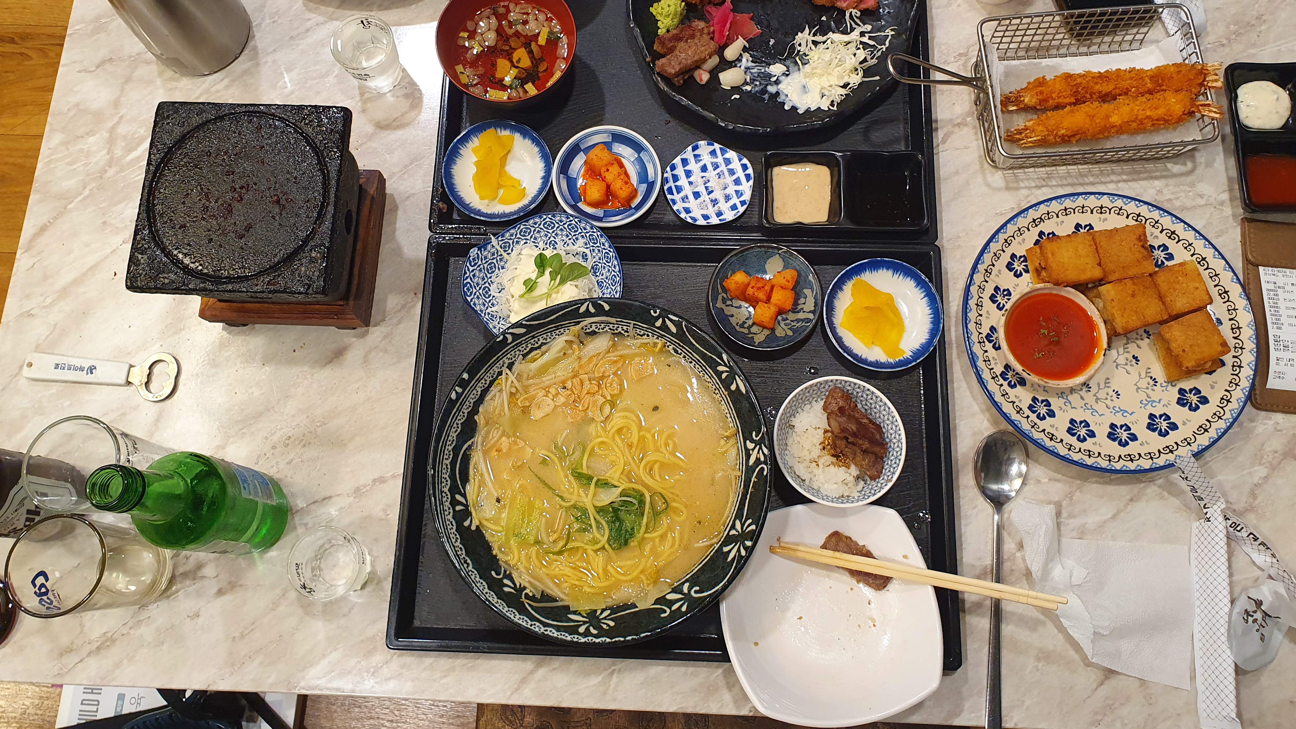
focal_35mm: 29
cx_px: 654
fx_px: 997
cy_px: 276
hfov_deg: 66.1
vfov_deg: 39.9
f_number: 2.4
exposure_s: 1/40
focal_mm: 4.32
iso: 200
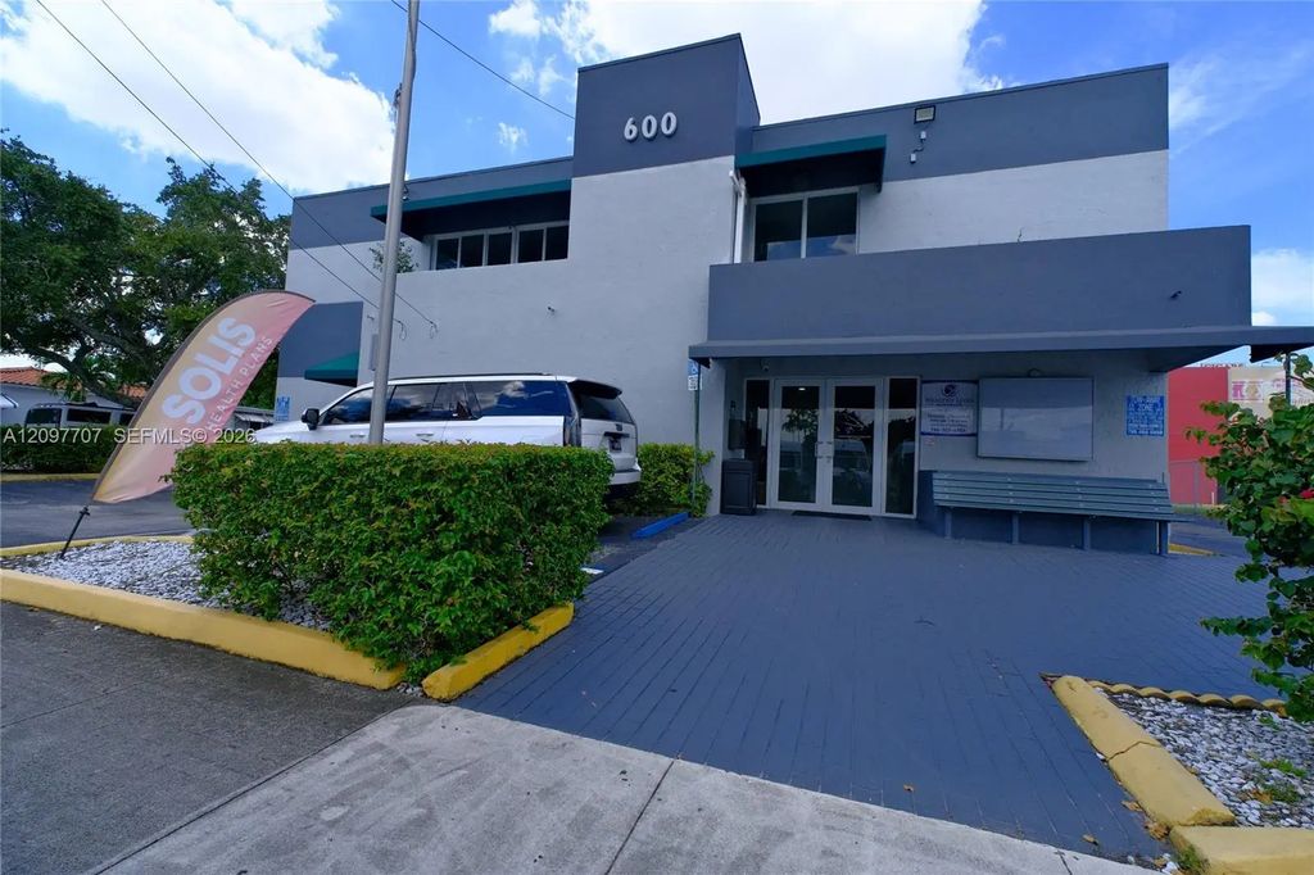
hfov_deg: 100.4
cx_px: 657
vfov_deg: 77.3
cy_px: 438
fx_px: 547
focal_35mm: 15
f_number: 5.6
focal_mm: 10
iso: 640
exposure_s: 1/1800
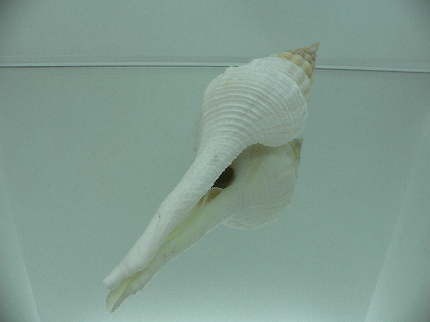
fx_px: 435
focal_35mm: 35
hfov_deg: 52.6
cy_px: 161
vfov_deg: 40.7
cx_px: 215
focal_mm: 4.6
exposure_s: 1/80
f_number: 2.8
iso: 80
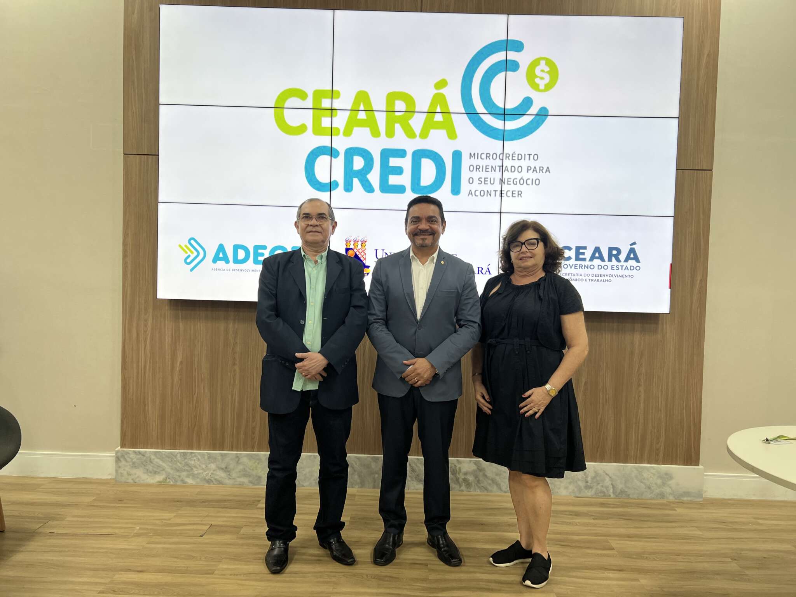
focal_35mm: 26
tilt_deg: -2.0
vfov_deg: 53.1
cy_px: 298
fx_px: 598
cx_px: 398
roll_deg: -1.9
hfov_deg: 67.3
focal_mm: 5.7
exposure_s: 1/120
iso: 40
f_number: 1.5
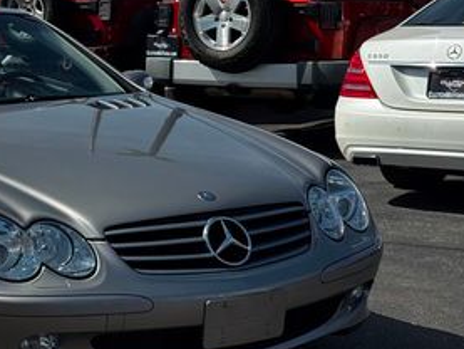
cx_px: 7
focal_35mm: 111
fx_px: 1489
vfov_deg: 13.3
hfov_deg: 17.3
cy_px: 149
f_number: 1.78
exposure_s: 1/5848
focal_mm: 6.76
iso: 64
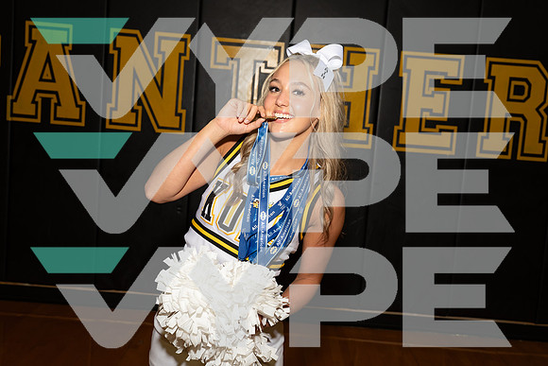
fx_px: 670
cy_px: 183
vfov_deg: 30.5
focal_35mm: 44
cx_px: 274
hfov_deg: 44.5
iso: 800
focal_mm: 44
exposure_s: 1/250
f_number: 6.3
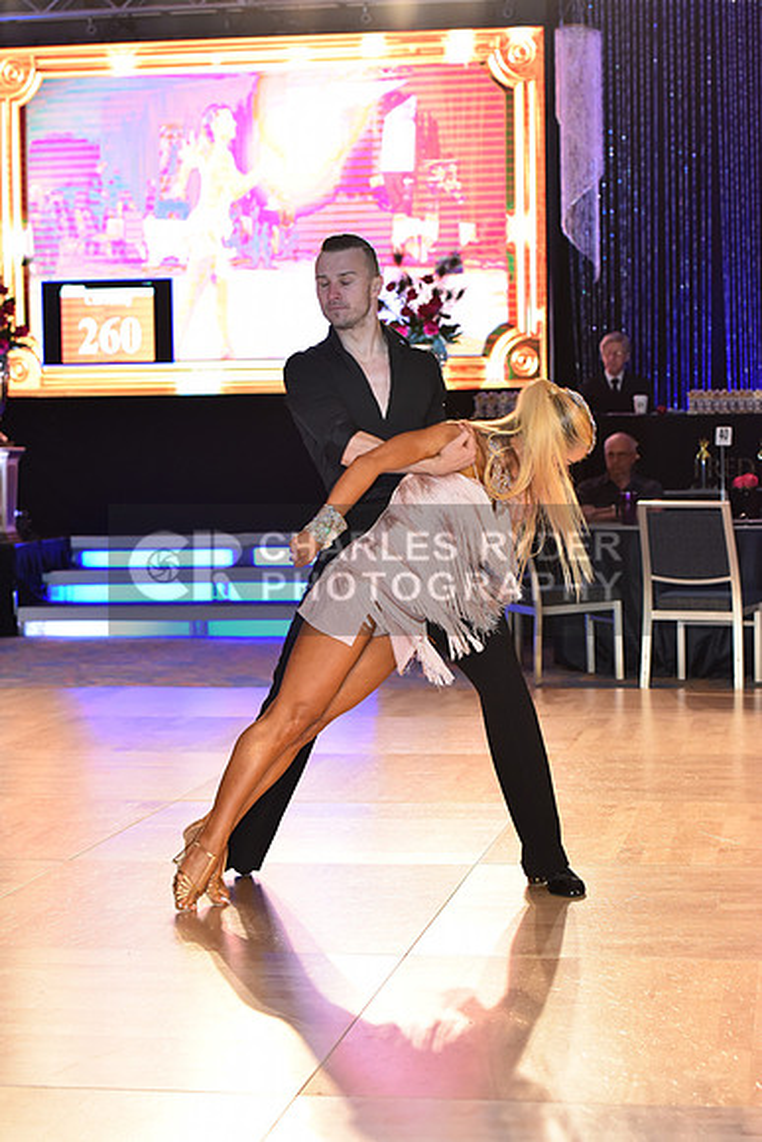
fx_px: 2380
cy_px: 571
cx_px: 381
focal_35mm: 75
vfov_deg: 27.0
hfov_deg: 18.2
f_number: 5
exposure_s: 1/250
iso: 2000
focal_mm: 75
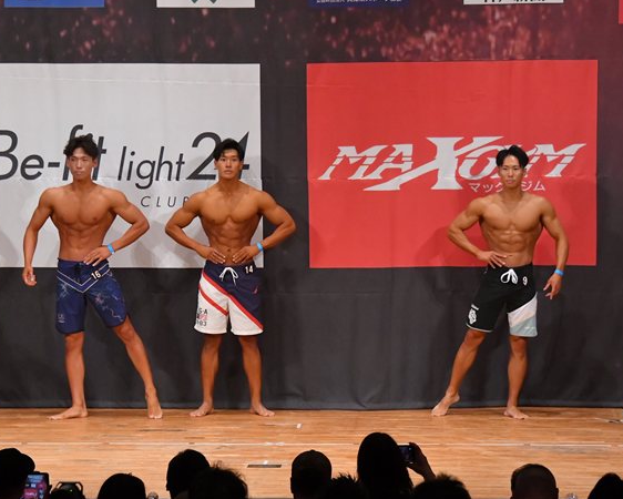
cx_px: 236
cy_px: 240
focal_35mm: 203
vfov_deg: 7.6
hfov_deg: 9.5
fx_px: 3744
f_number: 5.6
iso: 7200
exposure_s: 1/400
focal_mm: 105
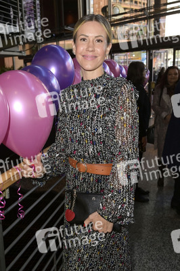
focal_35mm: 31
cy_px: 136
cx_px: 90
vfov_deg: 60.3
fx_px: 233
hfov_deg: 42.3
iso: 1250
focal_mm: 31
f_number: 5.6
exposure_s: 1/160
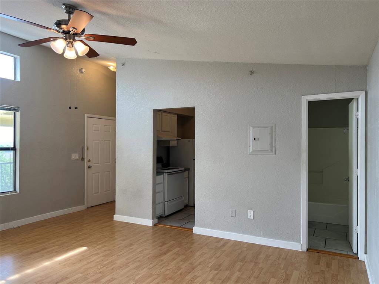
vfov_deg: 53.1
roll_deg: +0.1
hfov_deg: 67.3
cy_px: 142
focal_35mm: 26
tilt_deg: -0.4
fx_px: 285
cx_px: 190
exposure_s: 1/120
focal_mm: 5.7
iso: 50
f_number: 1.5
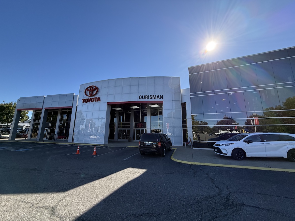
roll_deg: -0.6
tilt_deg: +11.0
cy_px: 110
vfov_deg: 85.7
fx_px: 119
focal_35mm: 14
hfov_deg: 102.1
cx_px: 148
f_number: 2.2
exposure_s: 1/1745
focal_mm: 2.22
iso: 80
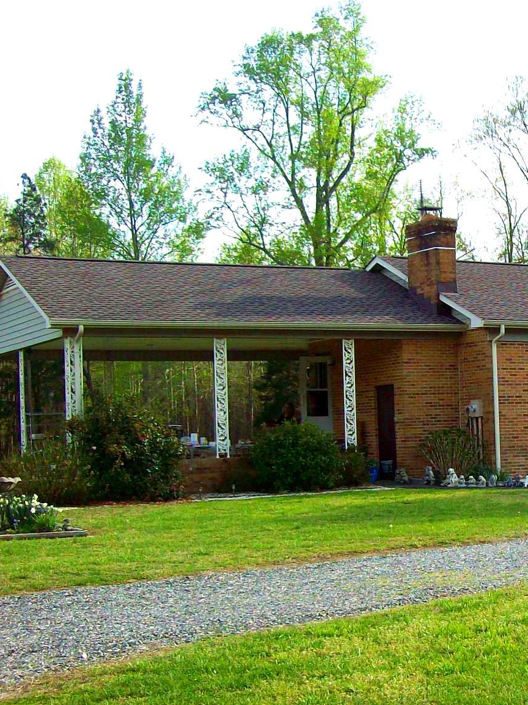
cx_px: 560
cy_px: 461
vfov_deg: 30.1
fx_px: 1302
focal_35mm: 64
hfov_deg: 21.9
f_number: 2.7
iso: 80
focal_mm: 6
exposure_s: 1/601
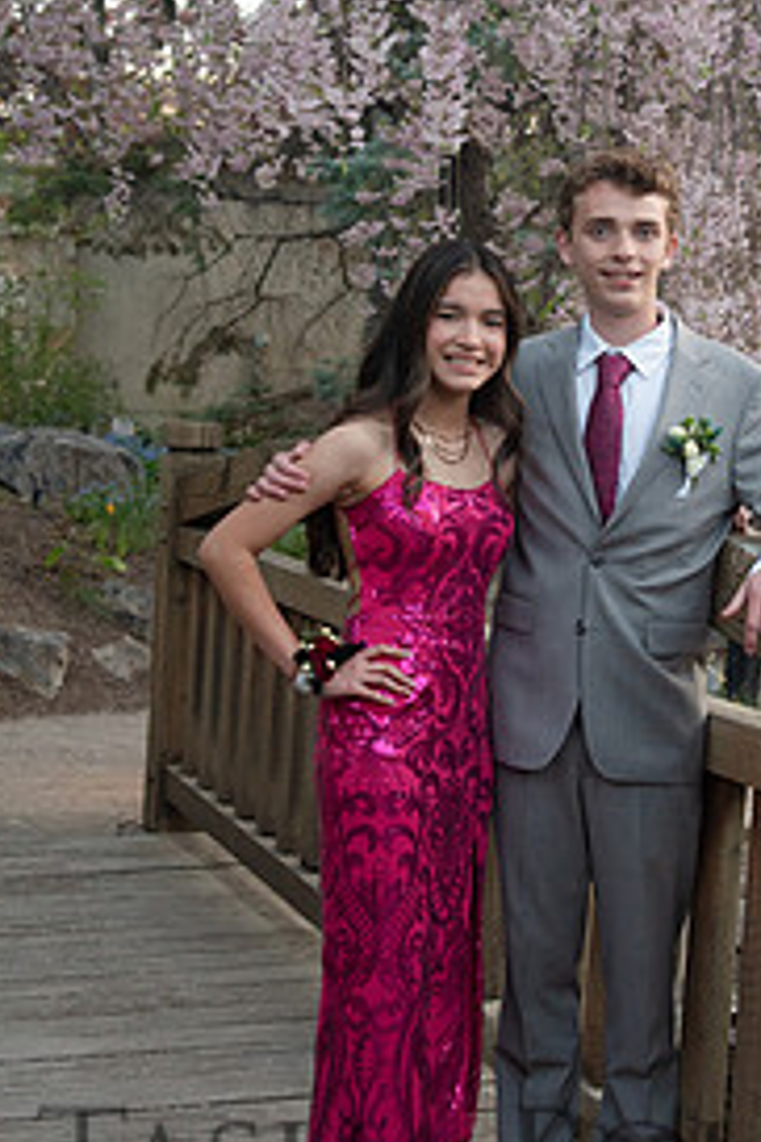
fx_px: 2505
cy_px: 519
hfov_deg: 17.2
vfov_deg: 25.7
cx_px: 564
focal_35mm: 79
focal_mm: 48
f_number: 5.6
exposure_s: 1/125
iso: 800
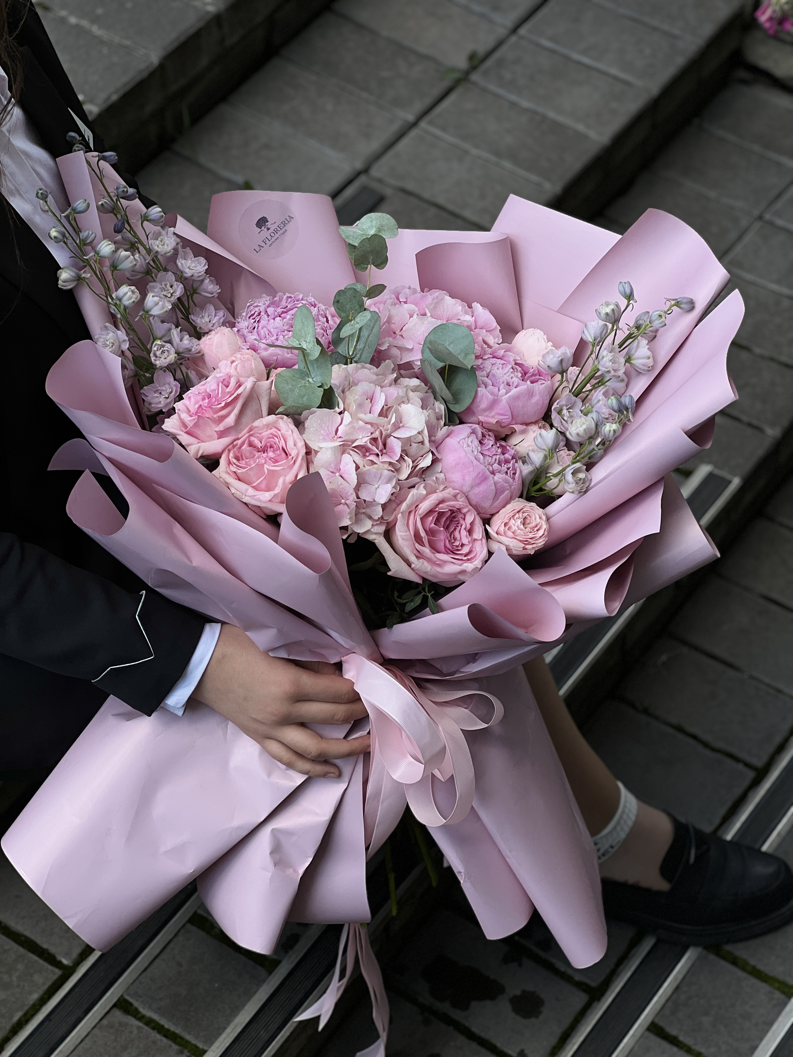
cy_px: 528
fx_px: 2352
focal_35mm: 77
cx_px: 396
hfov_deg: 19.1
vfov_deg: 25.3
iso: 32
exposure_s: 1/365
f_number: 2.8
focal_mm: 9
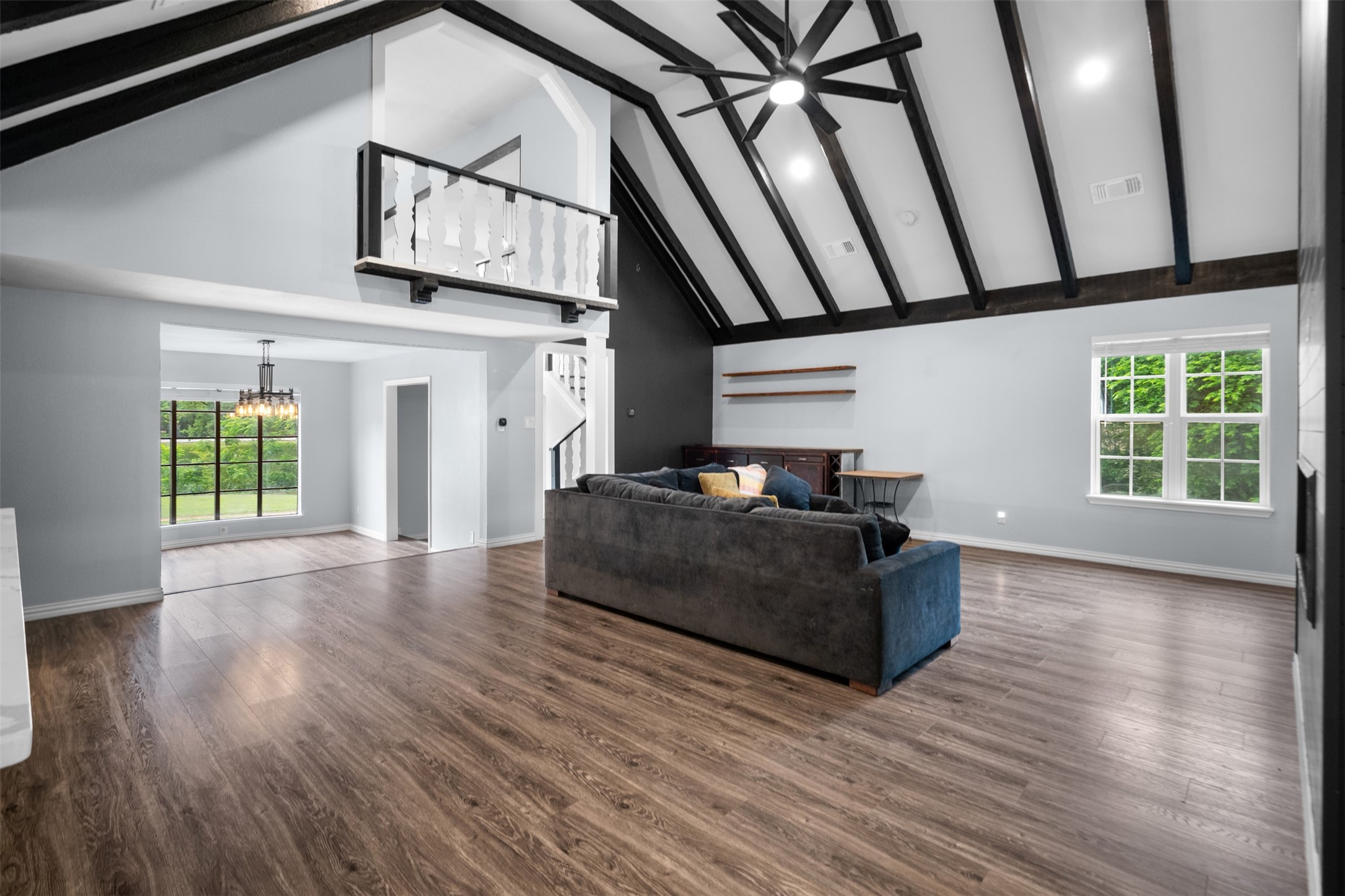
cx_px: 672
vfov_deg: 73.7
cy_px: 448
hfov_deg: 96.7
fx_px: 598
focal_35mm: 16
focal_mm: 16
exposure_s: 1.6
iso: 800
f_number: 7.1
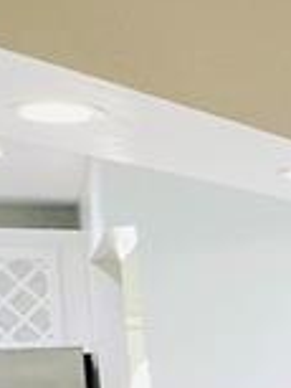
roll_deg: +1.6
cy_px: 558
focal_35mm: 102
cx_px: 544
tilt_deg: -8.0
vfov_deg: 17.5
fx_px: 1142
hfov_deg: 13.0
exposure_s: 1/60
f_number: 1.8
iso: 125
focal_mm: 1.57
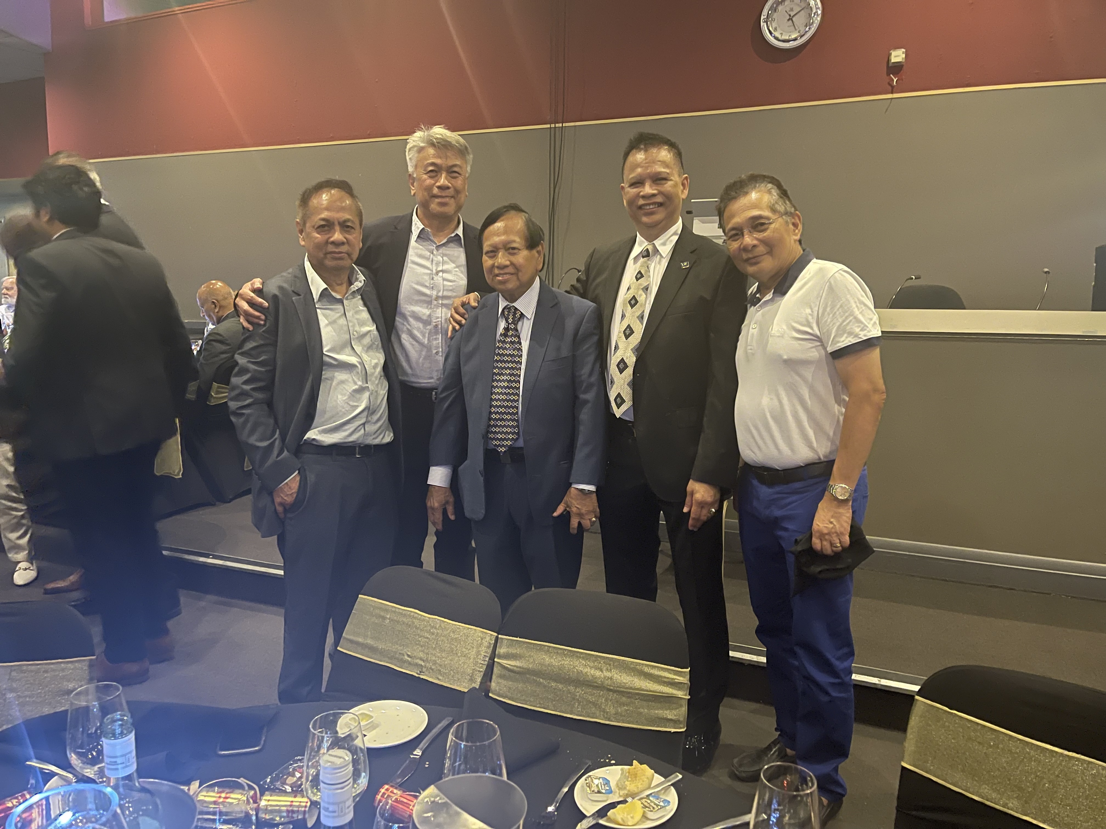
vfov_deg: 53.1
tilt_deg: -9.5
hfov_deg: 67.3
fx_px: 831
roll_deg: -0.3
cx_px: 553
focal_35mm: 26
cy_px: 414
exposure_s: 1/17
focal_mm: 5.1
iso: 1250
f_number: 1.6
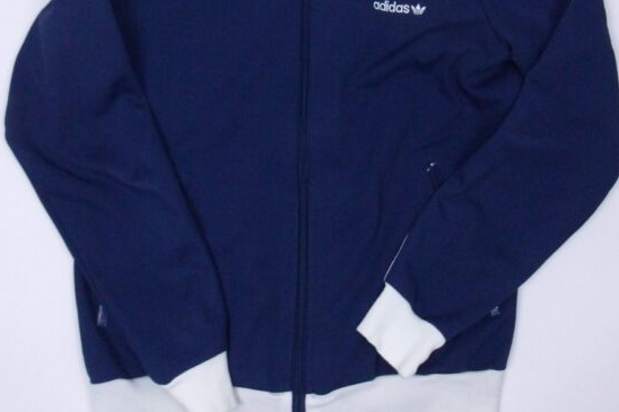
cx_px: 308
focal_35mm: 41
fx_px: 705
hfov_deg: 47.4
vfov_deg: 31.6
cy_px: 73
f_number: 10.4
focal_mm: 4.9
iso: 1114
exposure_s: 1/60
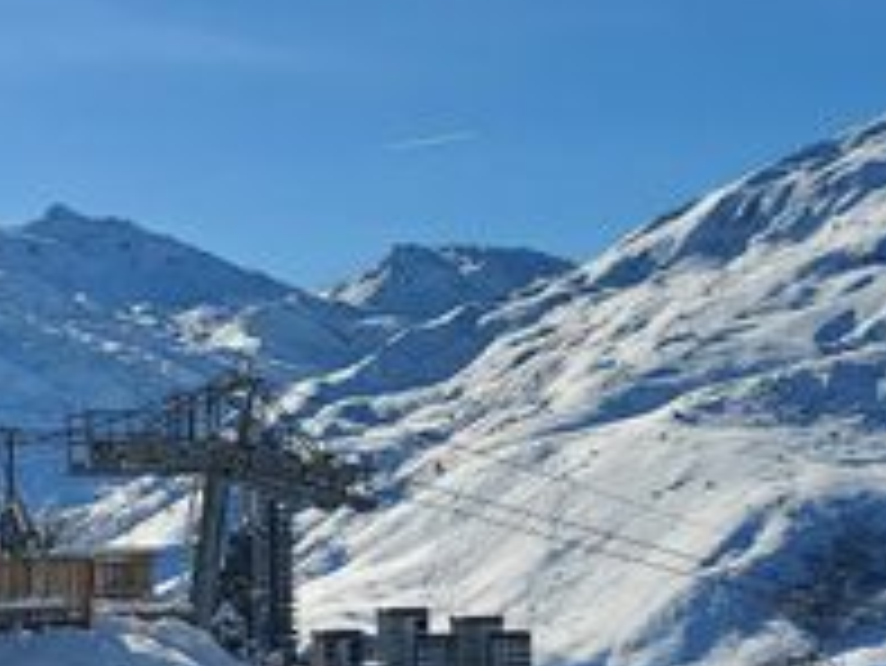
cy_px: 436
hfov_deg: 24.7
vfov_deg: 18.6
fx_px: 2023
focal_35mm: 79
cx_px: 508
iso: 50
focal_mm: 4.3
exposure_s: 1/4364
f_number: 2.4
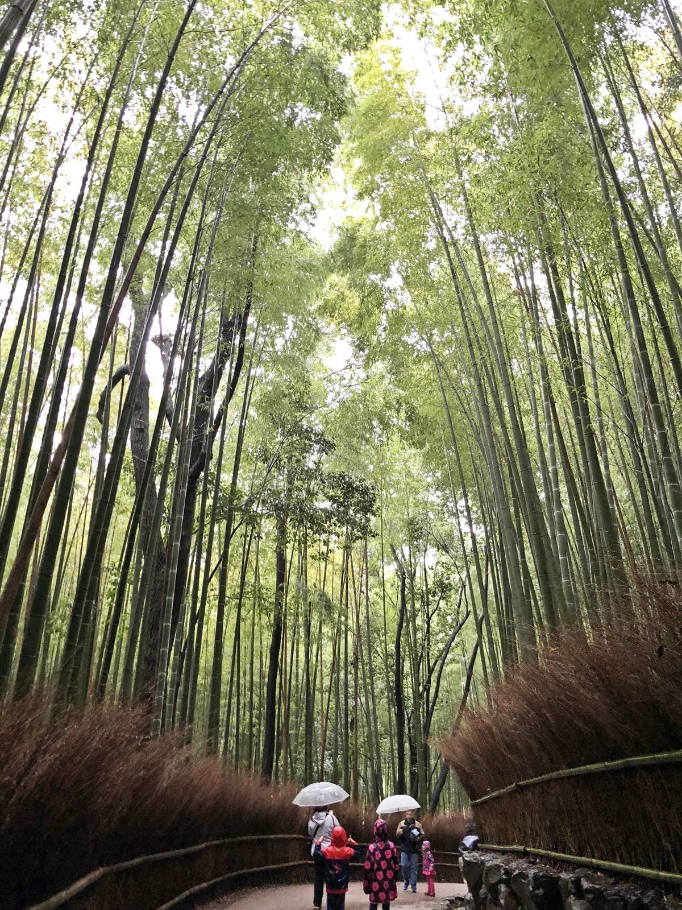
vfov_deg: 61.7
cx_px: 341
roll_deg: -0.3
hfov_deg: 48.2
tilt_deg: +18.6
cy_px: 455
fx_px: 762
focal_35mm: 29
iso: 100
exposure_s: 1/9
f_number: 1.8
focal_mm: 3.99
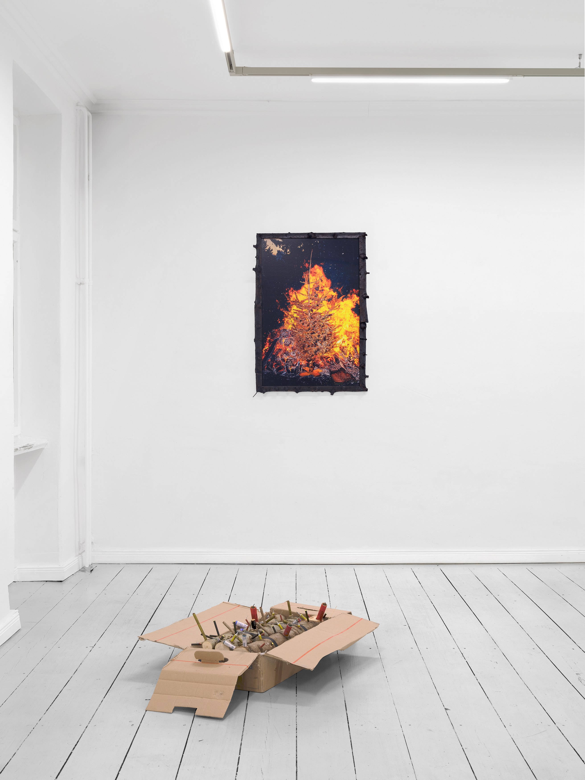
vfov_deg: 42.9
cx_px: 292
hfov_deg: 32.9
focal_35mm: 44
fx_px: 991
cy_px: 390
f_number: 11
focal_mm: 55
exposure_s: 1/2
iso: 100
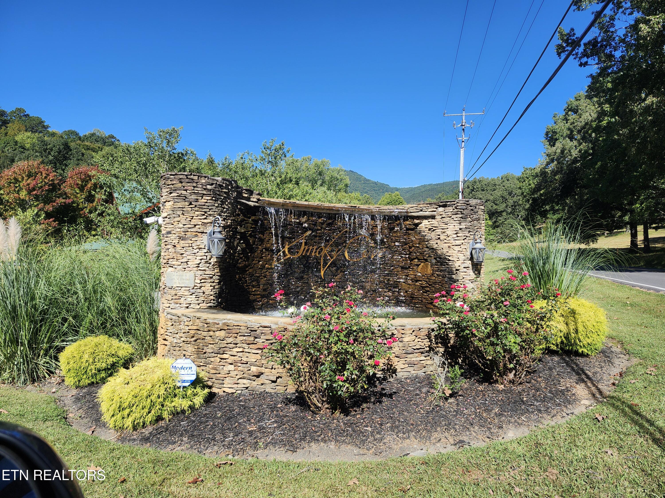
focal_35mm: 23
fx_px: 442
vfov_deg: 58.9
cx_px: 332
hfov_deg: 73.9
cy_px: 249
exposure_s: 1/989
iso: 25
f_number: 1.8
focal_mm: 5.54
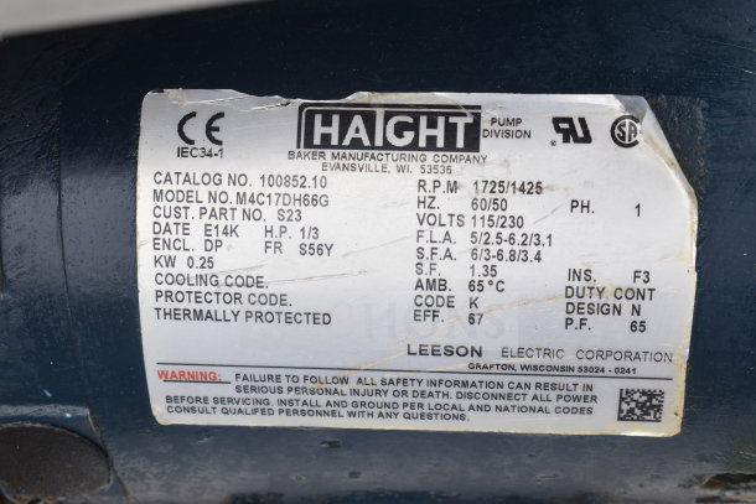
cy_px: 252
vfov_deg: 19.7
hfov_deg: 29.2
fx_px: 1449
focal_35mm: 69
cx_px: 378
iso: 200
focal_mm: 46
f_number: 8
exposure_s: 1/250
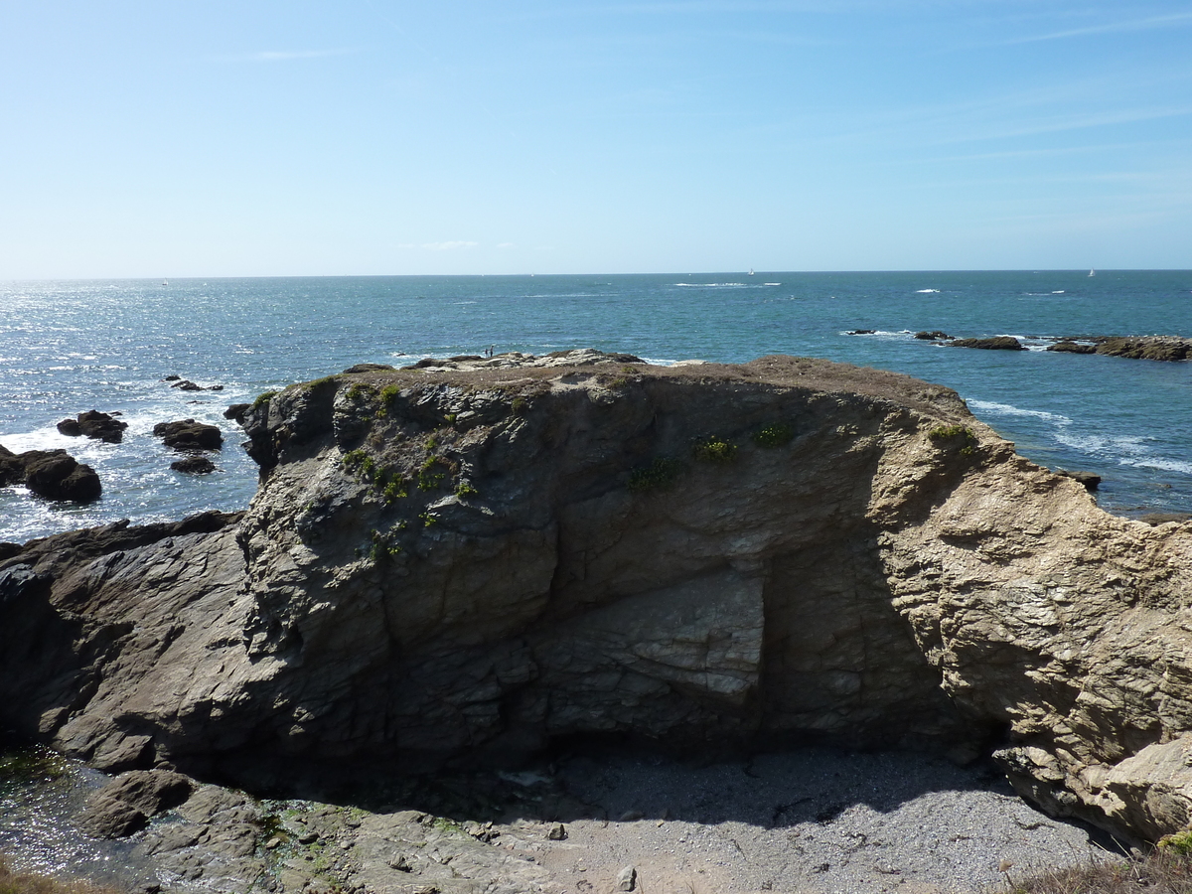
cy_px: 447
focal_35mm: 25
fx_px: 861
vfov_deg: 54.9
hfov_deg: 69.4
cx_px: 596
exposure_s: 1/500
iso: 125
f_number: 5
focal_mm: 4.1
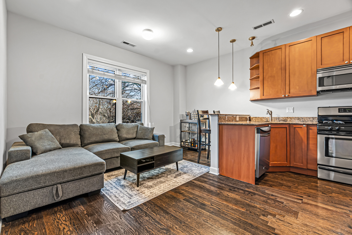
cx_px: 176
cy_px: 118
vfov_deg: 77.3
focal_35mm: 15
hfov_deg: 100.4
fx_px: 147
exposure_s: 2
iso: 400
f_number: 9
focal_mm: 10
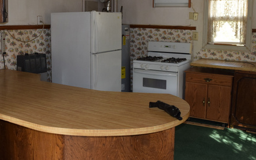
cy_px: 53
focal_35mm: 40
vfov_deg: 31.7
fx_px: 279
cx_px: 119
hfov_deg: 49.2
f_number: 5
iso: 800
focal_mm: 18
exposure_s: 1/100
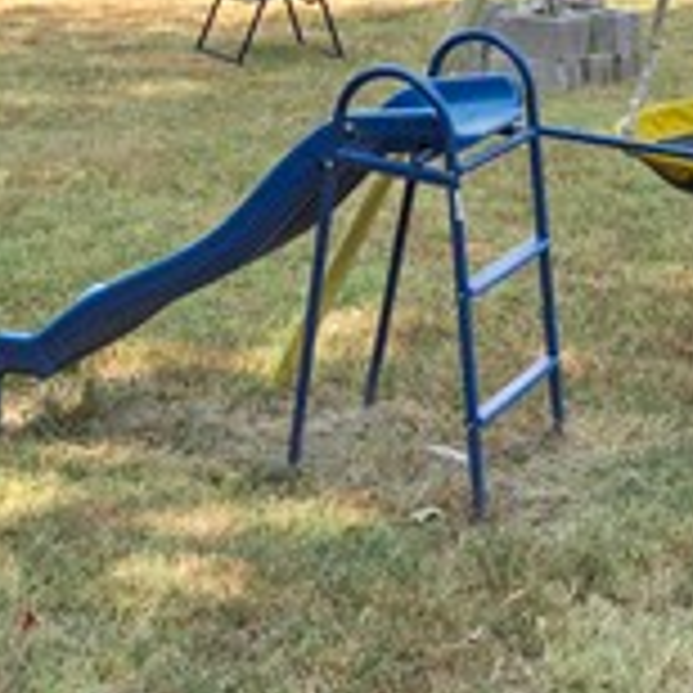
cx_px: 544
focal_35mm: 84
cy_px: -261
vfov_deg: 18.8
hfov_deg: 20.4
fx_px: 1903
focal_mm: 14
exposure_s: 1/640
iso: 250
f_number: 2.8
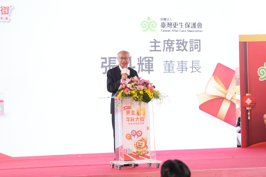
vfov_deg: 13.0
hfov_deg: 19.5
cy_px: 88
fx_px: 776
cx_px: 133
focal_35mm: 105
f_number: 2.8
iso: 100
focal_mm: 70
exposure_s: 1/125
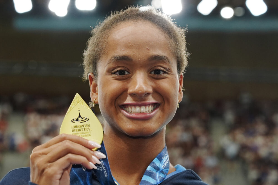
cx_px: 139
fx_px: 540
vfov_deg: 19.4
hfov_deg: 28.9
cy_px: 92
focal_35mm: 70
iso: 1000
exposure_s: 1/400
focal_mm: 70
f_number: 4
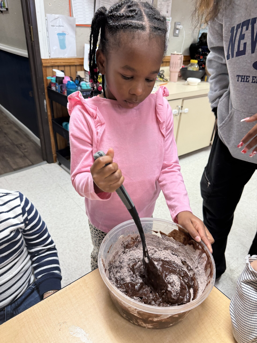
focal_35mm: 24
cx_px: 128
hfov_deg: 56.8
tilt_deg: -30.1
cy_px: 172
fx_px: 238
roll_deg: -3.1
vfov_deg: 71.6
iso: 160
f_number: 1.78
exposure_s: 1/60
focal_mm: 6.76
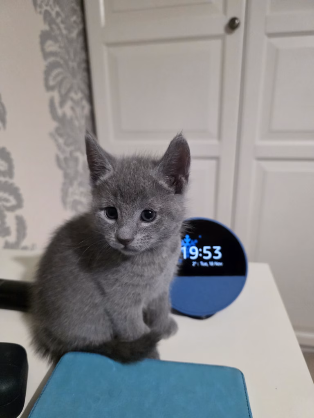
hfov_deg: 58.9
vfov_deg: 73.9
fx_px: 278
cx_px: 157
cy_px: 209
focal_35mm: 23
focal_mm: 6.3
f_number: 1.7
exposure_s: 1/100
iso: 1250
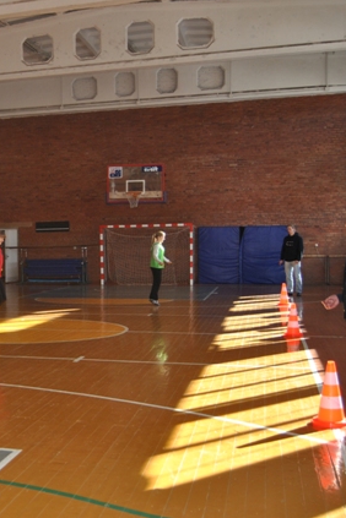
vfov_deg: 39.6
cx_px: -43
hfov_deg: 24.9
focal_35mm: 50
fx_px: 721
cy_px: 260
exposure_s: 1/125
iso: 160
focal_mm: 22
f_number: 3.5
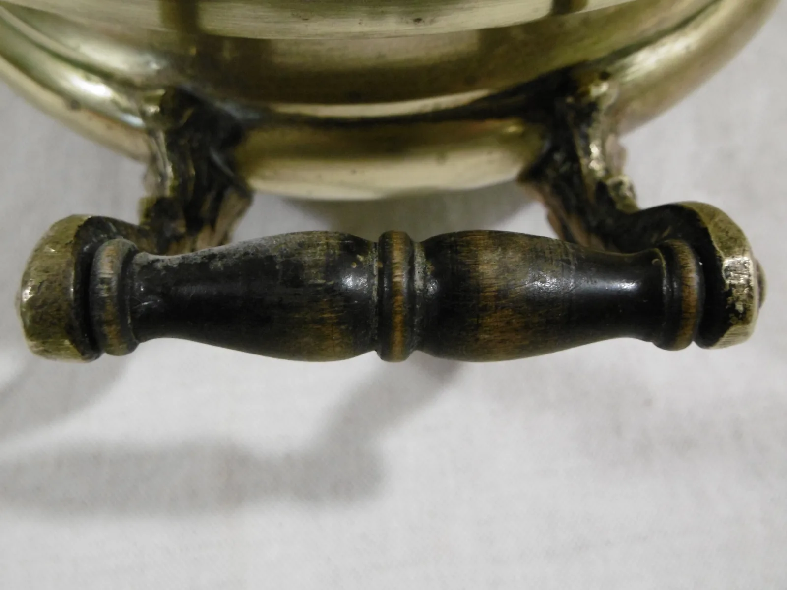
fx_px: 978
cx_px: 394
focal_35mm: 43
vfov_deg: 33.6
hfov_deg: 43.9
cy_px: 295
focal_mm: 7.7
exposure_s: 1/25
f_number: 3.8
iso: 400
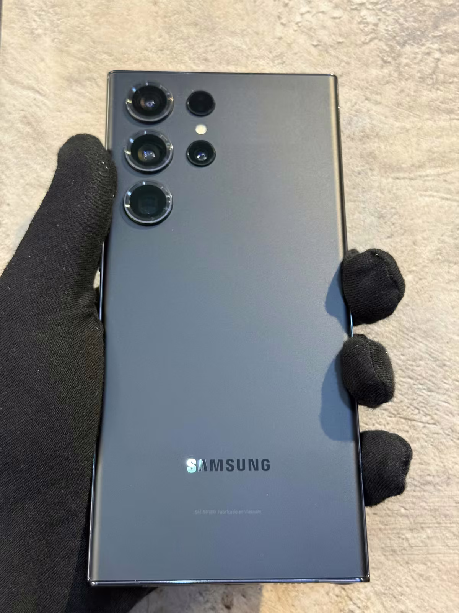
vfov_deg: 39.7
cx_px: 230
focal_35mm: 48
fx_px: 849
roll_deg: -1.4
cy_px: 306
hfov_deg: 30.3
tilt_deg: +8.7
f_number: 1.78
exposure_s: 1/33
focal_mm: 6.76
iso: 200
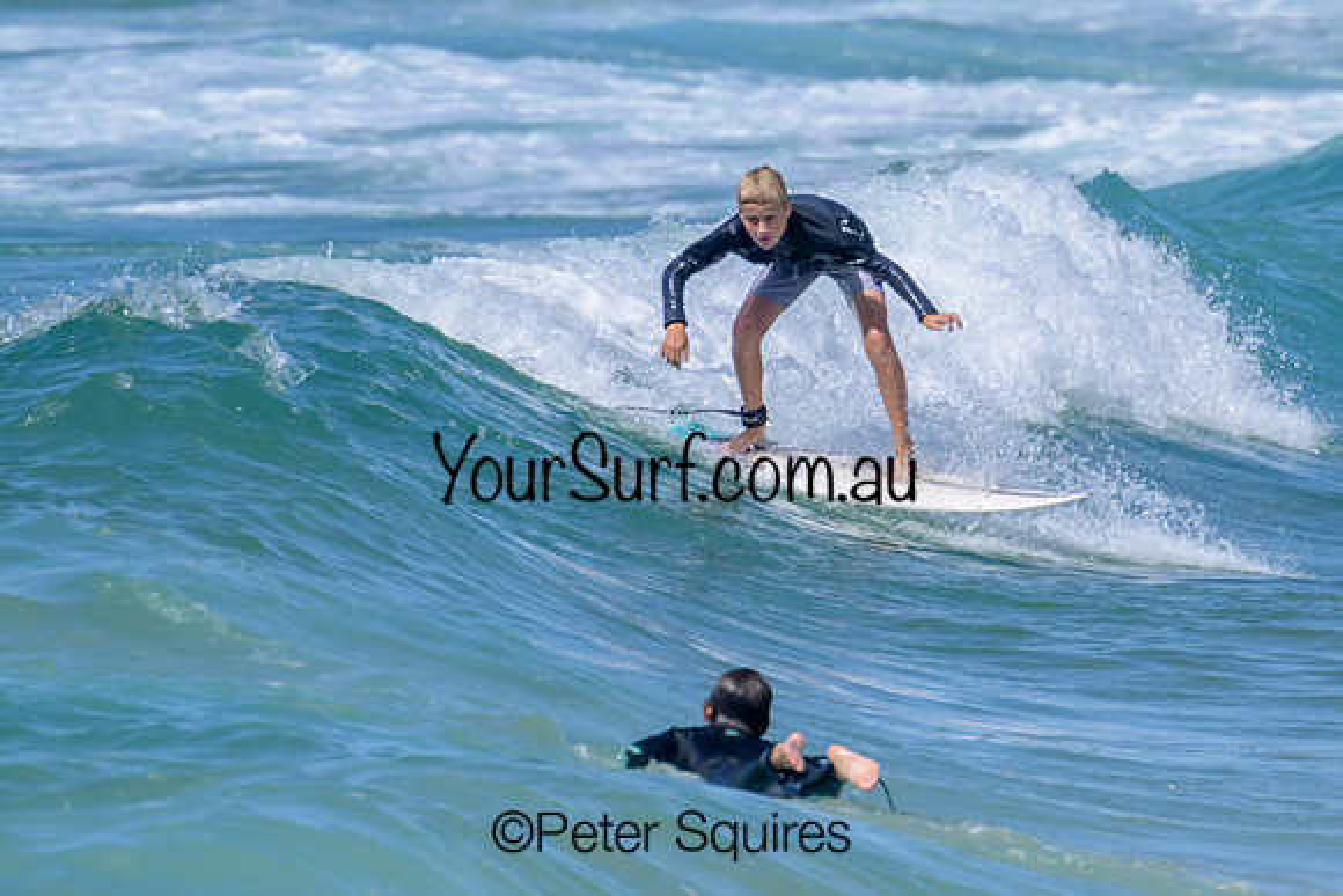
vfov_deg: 1.3
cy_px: 287
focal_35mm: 1087
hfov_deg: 1.9
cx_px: 751
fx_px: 40551
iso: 640
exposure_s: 1/2000
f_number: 11
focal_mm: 800
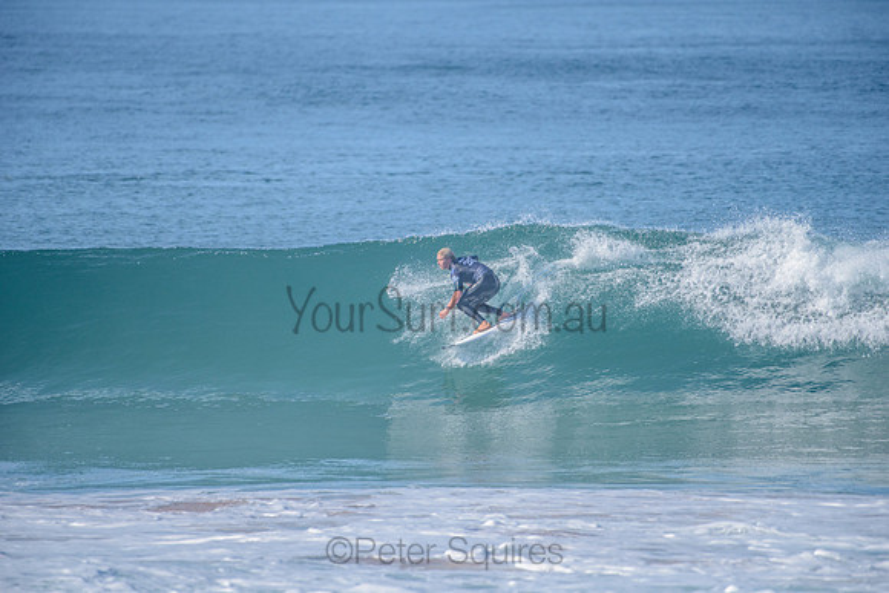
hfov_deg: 4.1
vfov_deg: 2.8
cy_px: 296
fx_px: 12350
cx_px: 444
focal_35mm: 500
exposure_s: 1/2500
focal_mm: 500
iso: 320
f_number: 5.6
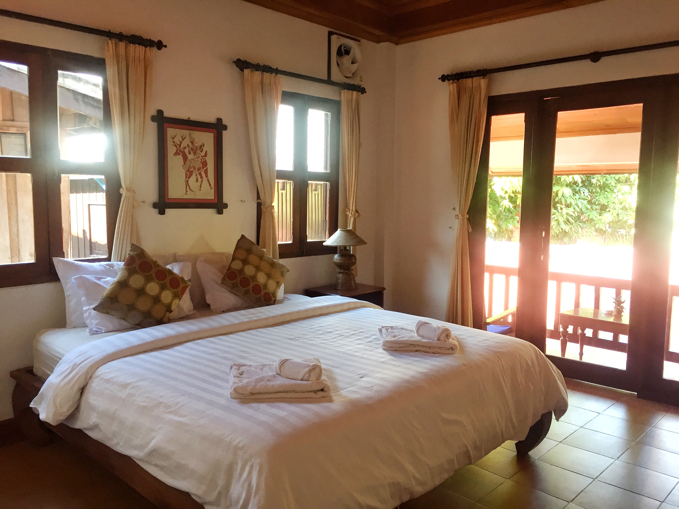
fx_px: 569
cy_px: 254
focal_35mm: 29
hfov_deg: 61.7
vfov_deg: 48.2
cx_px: 340
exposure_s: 1/33
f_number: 2.2
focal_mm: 4.15
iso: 40
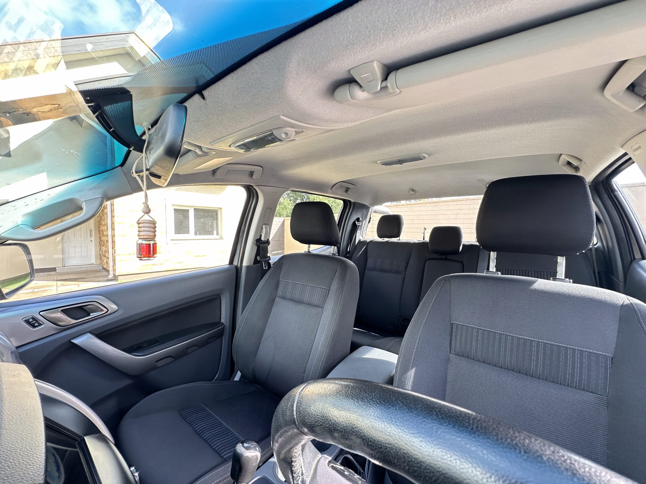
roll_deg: +0.1
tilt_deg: -1.9
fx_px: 261
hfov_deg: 102.1
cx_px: 323
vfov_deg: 85.7
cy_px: 242
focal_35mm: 14
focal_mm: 2.22
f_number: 2.2
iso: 100
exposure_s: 1/99
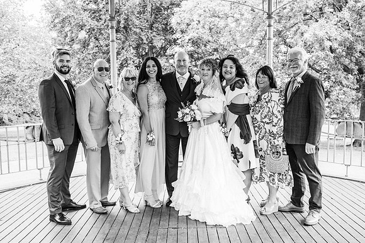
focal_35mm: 35
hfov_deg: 54.5
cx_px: 182
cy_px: 122
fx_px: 355
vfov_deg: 37.8
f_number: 3.5
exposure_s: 1/200
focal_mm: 35
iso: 100
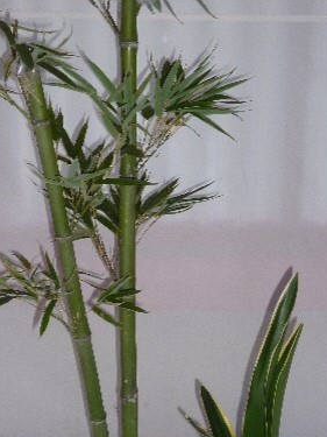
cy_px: 256
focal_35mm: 64
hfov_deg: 22.9
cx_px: 159
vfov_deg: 30.2
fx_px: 807
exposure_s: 1/60
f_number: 2.9
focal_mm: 6.4
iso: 125
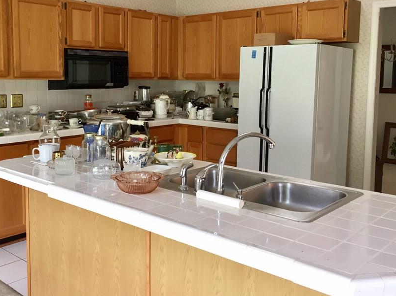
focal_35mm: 37
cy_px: 118
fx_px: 423
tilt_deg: -4.8
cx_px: 176
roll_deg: -1.0
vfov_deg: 38.5
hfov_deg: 50.1
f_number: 2.2
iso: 64
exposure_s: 1/30
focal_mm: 4.15
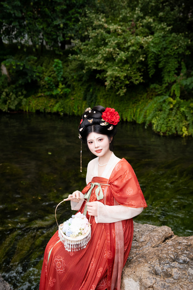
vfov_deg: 46.4
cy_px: 145
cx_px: 96
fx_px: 337
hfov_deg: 31.9
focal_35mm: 42
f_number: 4
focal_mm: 42
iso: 800
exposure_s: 1/160
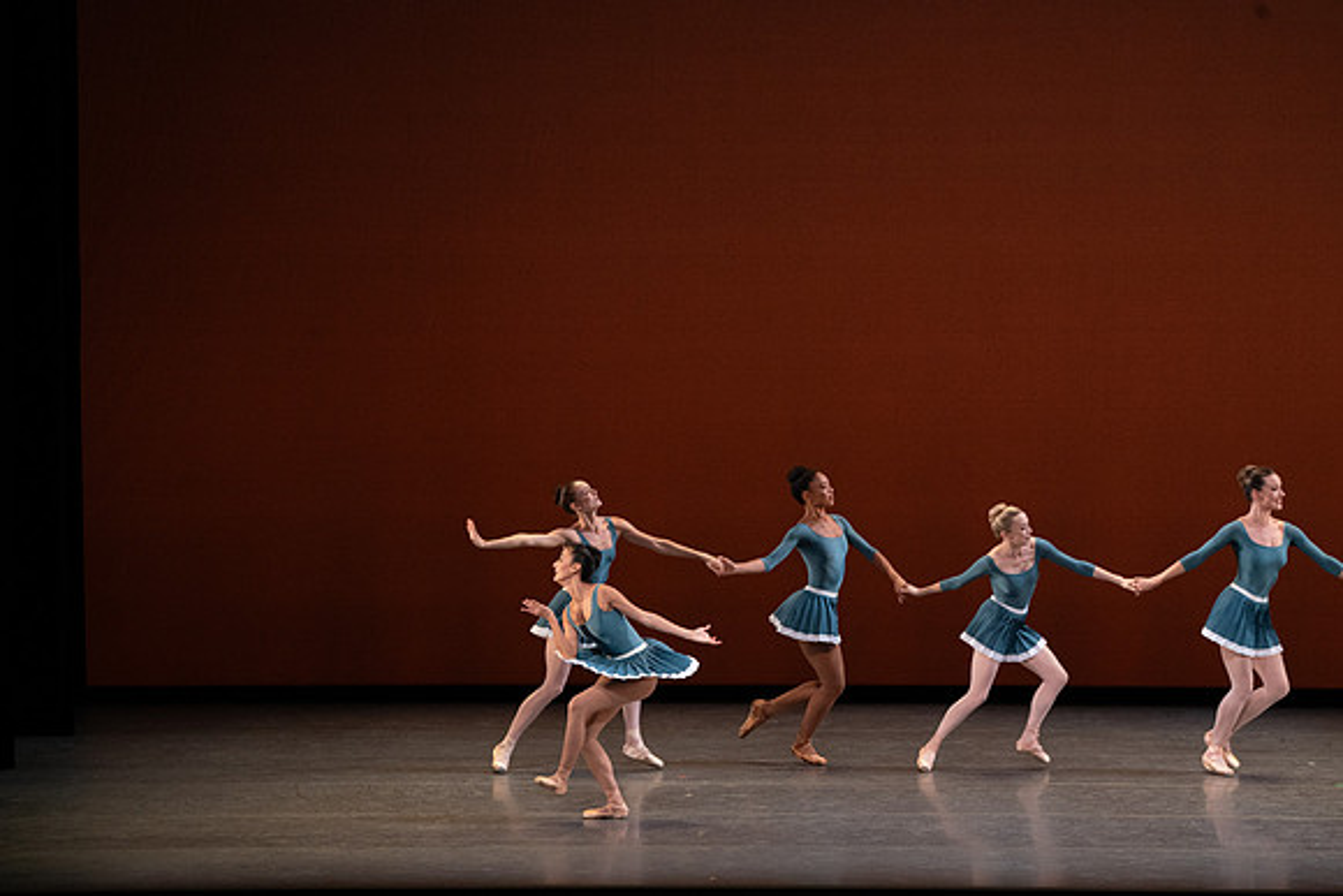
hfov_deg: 10.5
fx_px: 7313
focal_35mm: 196
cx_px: 672
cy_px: 448
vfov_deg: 7.0
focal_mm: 196
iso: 5000
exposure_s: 1/400
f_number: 9
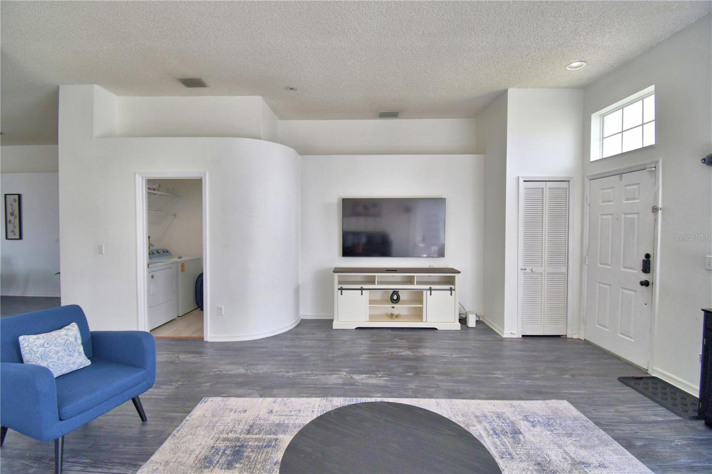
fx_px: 297
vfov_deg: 77.3
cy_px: 237
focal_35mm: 15
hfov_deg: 100.4
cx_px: 356
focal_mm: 10
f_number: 4.5
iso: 320
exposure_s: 1/125
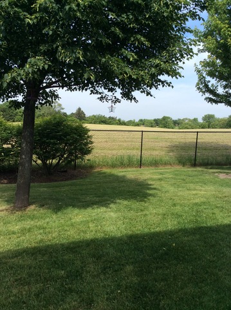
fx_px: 294
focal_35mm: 33
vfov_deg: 55.4
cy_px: 155
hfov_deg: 42.9
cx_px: 116
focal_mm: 3.3
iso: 32
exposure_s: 1/969
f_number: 2.4
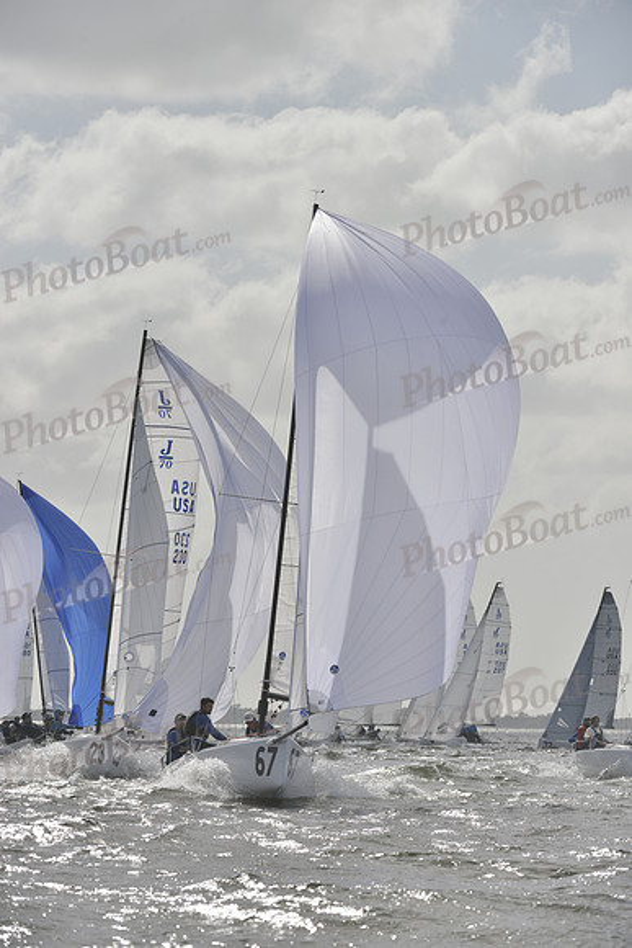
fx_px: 5263
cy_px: 474
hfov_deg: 6.9
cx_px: 316
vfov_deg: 10.3
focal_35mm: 200
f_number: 10
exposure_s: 1/2000
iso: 400
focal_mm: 200
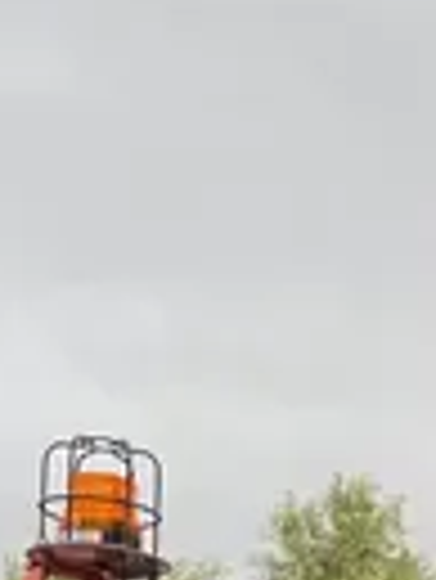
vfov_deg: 11.6
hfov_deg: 9.9
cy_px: 1257
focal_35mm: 148
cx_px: 503
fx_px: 2481
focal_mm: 4.2
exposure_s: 1/280
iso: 32
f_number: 1.6
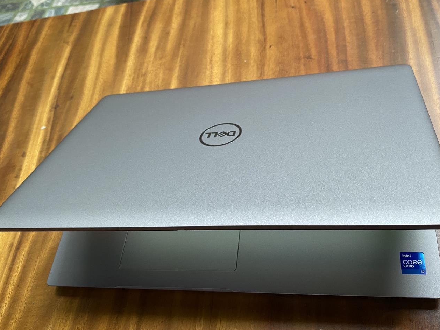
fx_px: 394
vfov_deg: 45.4
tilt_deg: -54.4
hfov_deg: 58.3
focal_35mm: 31
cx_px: 239
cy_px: 171
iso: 125
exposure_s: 1/87
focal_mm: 4.25
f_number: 1.8
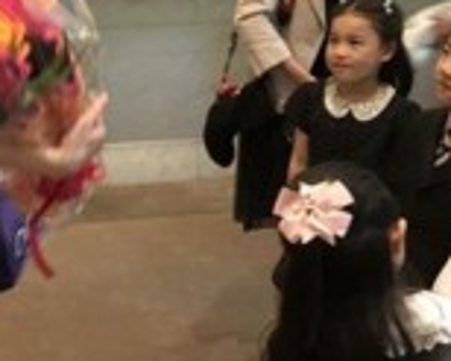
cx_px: 123
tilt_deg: -10.4
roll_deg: -0.5
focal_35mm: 80
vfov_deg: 19.1
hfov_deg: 23.7
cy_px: 123
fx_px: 1067
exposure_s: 1/9
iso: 100
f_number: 1.8
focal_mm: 3.99
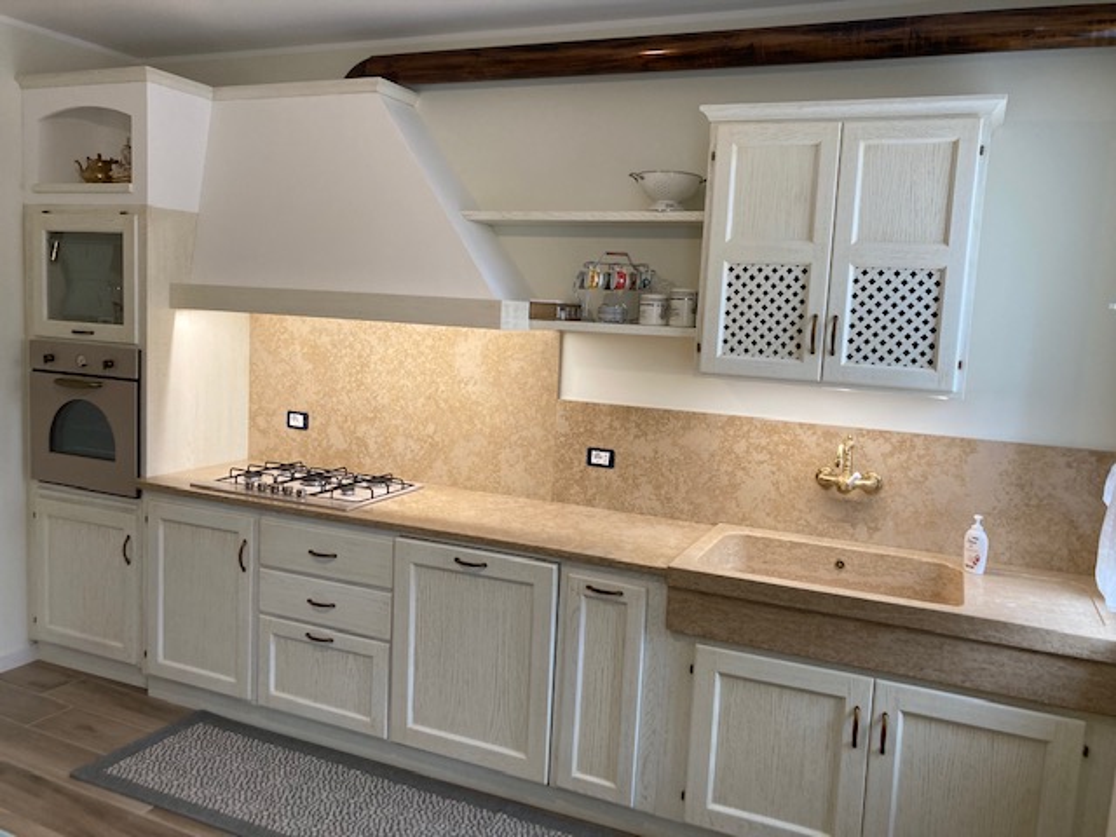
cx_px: 558
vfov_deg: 49.7
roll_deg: -3.3
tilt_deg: -5.1
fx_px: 903
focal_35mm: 28
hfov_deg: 63.4
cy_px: 418
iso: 64
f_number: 1.8
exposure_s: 1/50
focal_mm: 3.99
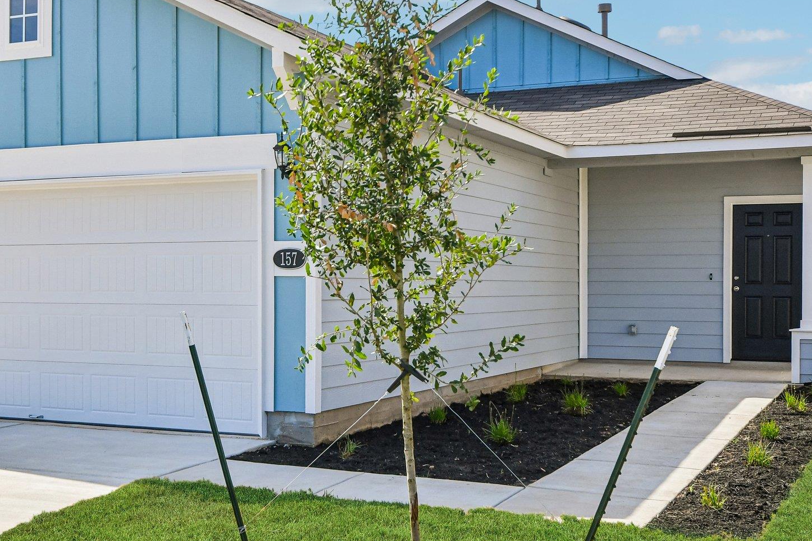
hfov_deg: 38.7
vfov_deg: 26.4
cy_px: 213
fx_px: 1150
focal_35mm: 51
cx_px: 323
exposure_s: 1/1250
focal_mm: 24
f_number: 8
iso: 400
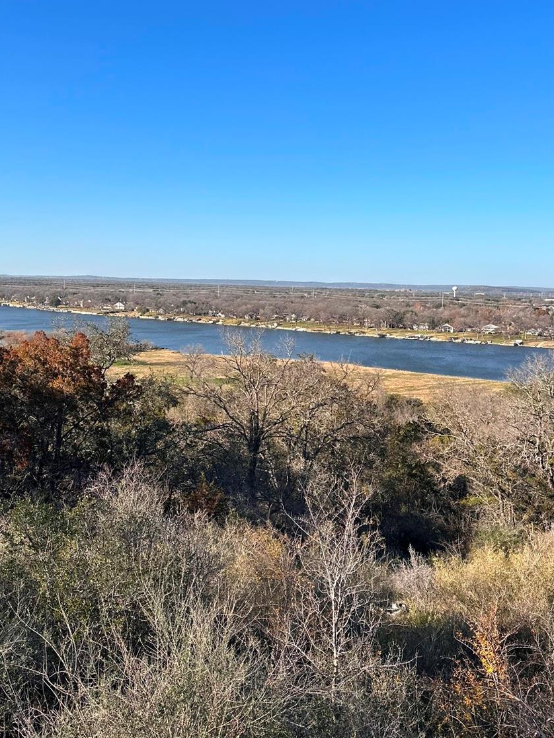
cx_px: 274
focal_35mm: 33
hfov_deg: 43.0
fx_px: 704
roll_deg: -2.4
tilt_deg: -6.6
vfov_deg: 55.3
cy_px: 364
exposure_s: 1/3356
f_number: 1.78
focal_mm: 6.86
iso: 80
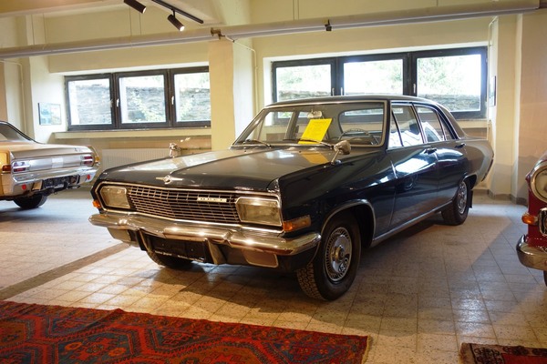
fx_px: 501
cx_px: 274
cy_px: 182
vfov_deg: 40.0
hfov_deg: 57.2
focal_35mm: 33
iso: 125
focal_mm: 12.18
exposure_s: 1/50
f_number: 2.5
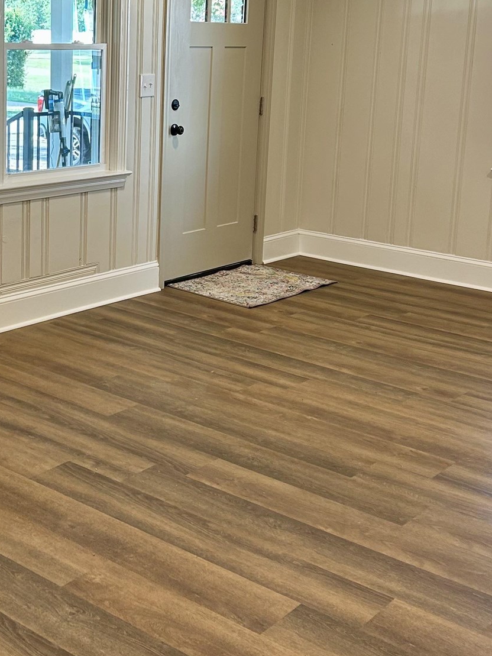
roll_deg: -1.1
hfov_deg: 26.7
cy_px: 212
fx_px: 1023
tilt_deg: -11.0
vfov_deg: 35.2
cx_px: 118
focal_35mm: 54
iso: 100
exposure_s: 1/60
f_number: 1.5
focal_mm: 5.7
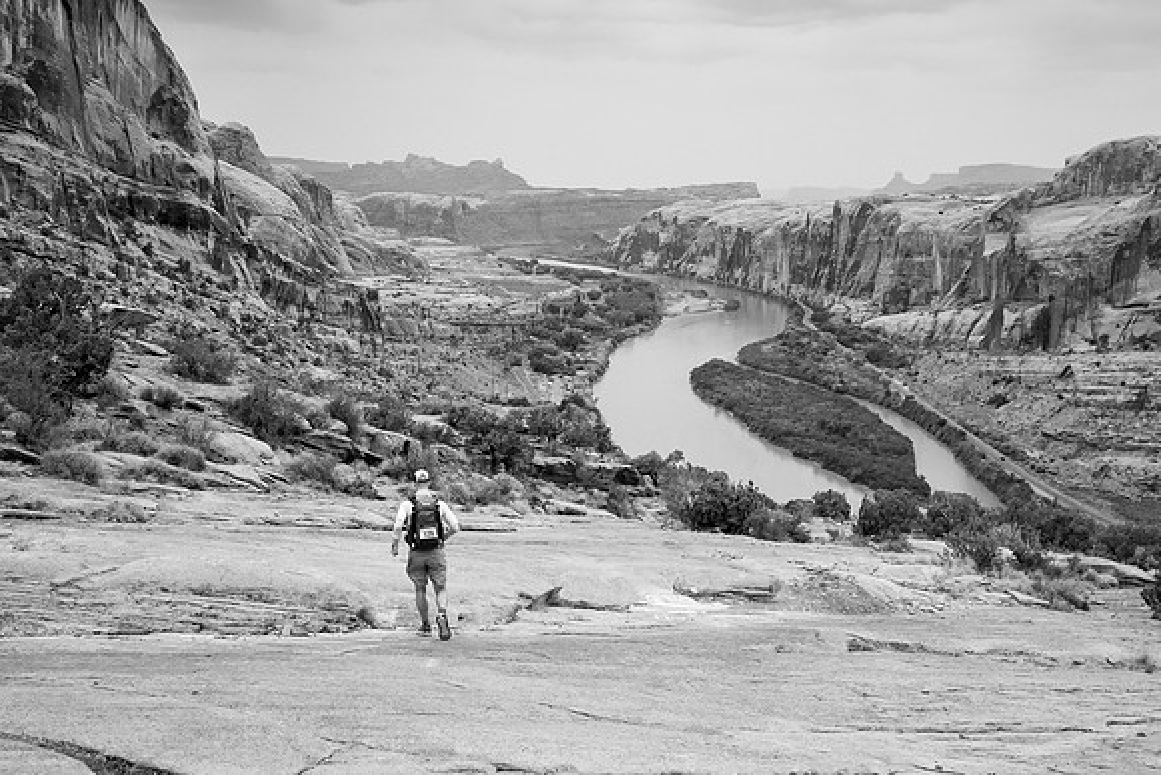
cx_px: 592
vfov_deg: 34.0
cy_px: 388
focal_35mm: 39
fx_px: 1269
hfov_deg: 49.2
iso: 2000
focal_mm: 38
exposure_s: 1/1000
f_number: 6.3
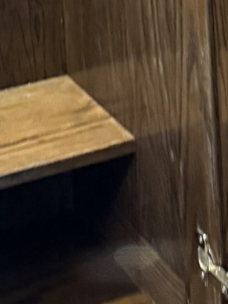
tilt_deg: -4.9
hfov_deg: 14.1
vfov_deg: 15.6
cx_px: 43
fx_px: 915
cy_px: -278
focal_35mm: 104
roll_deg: +3.4
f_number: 1.78
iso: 640
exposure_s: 1/60
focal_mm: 6.76
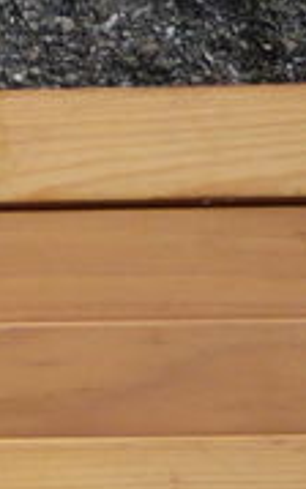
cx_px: -563
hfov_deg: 6.8
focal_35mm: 178
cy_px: 953
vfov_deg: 10.8
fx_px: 2373
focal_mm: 5.2
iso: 100
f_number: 4
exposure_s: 1/250
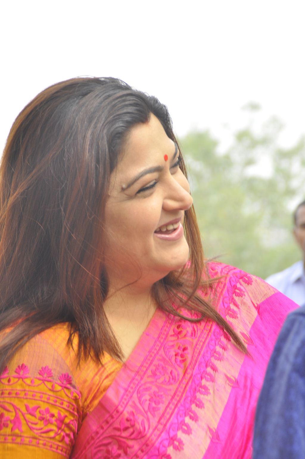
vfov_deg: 13.1
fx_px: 2007
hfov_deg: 8.7
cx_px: 152
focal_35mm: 158
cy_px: 230
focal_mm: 105
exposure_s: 1/125
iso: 250
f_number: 9
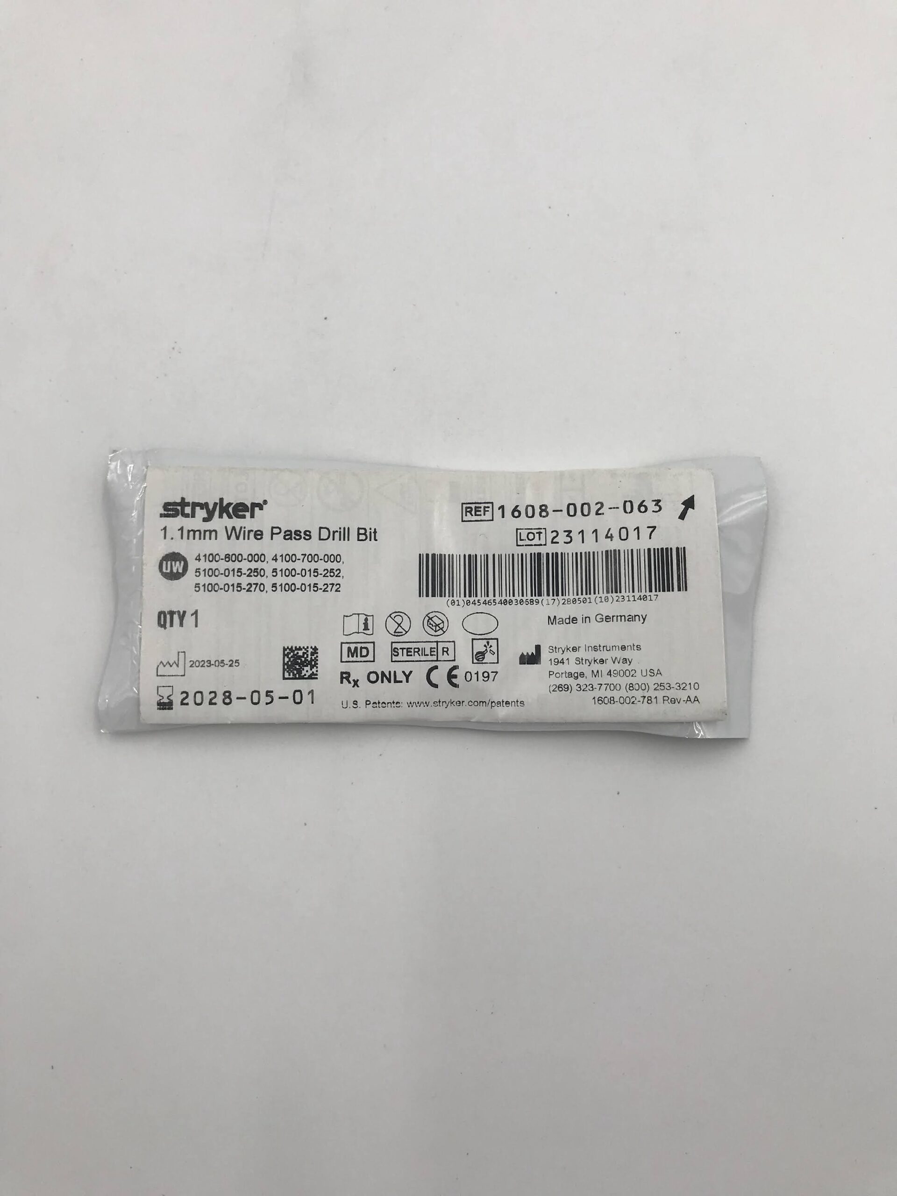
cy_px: 598
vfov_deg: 63.4
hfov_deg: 49.7
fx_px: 967
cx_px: 448
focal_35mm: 28
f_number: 1.8
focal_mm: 3.99
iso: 20
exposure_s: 1/306
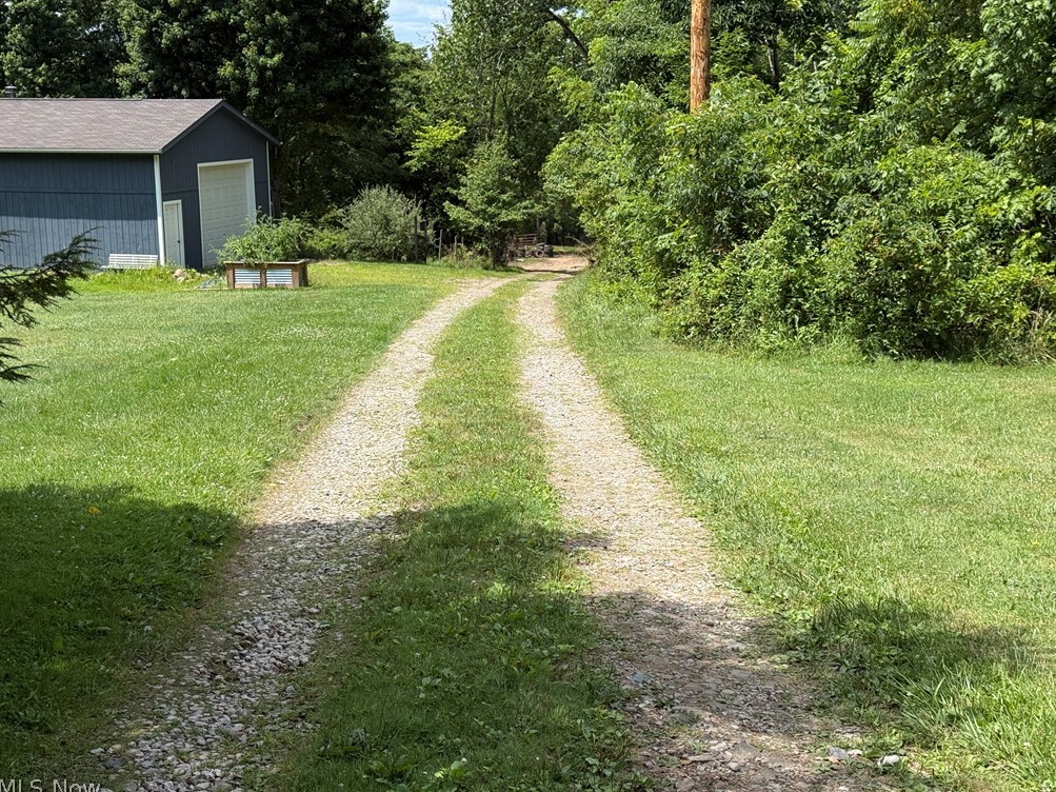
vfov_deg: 29.7
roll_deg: +0.4
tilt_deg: -11.9
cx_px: 531
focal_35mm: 49
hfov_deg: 38.9
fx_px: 1495
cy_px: 401
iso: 64
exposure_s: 1/5208
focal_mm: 6.76
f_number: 1.78
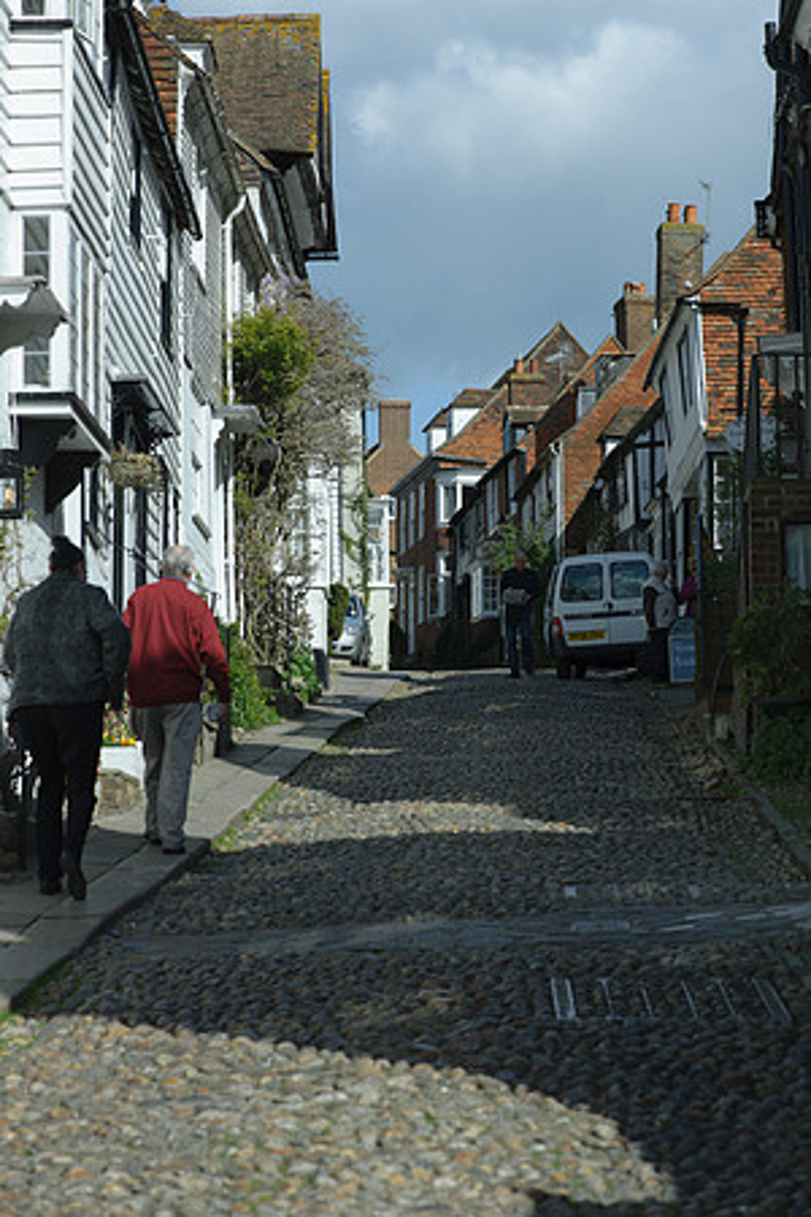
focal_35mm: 105
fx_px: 3548
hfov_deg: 13.0
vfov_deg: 19.5
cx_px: 406
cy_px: 608
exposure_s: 1/400
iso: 100
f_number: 8
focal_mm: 105
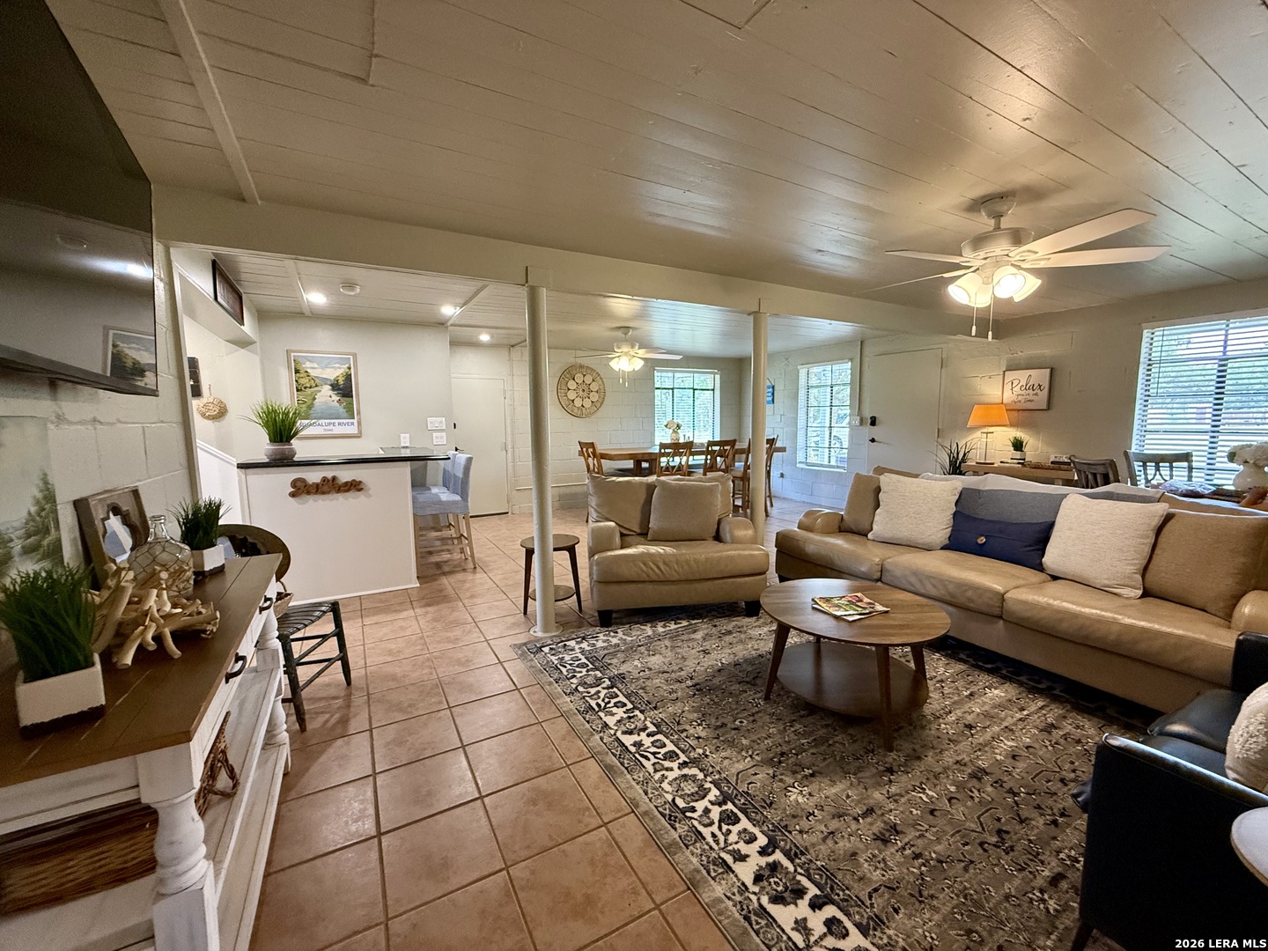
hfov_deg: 102.1
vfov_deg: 85.7
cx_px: 634
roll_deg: +0.5
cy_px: 476
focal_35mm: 14
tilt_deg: -5.7
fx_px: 513
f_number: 2.2
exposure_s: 1/120
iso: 400
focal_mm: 2.22
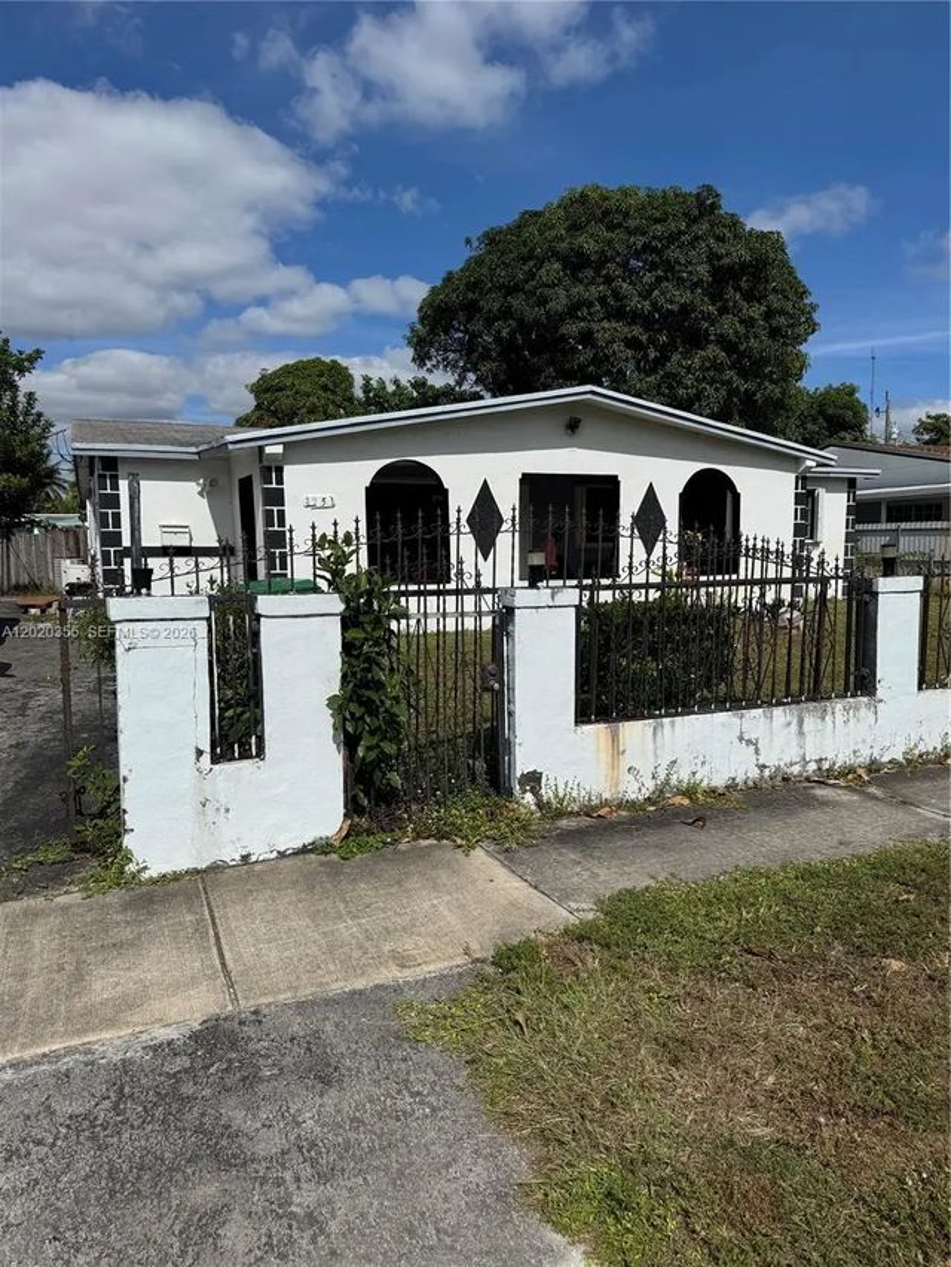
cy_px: 634
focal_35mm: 24
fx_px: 879
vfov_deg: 71.6
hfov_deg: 56.8
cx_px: 476
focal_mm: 6.76
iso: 80
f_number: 1.78
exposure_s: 1/12346
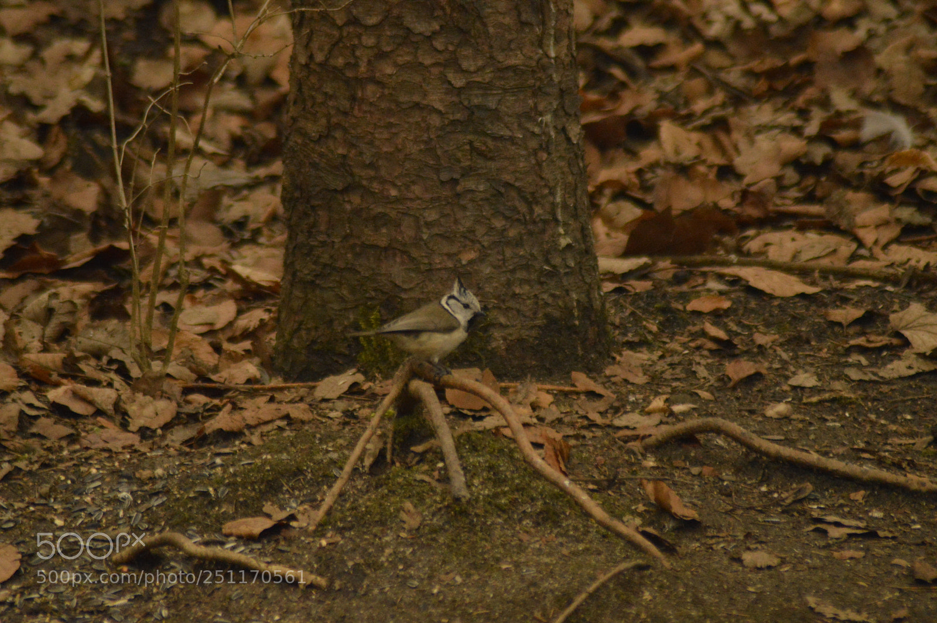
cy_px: 312
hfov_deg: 4.6
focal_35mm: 450
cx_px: 468
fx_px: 11703
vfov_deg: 3.0
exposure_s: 1/2500
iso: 3200
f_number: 5.6
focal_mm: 300
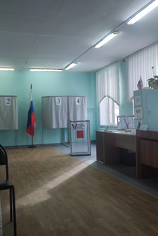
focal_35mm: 42
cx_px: 78
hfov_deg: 31.9
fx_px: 277
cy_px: 117
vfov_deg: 46.4
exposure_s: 1/60
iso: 53
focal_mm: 4.71
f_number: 1.79
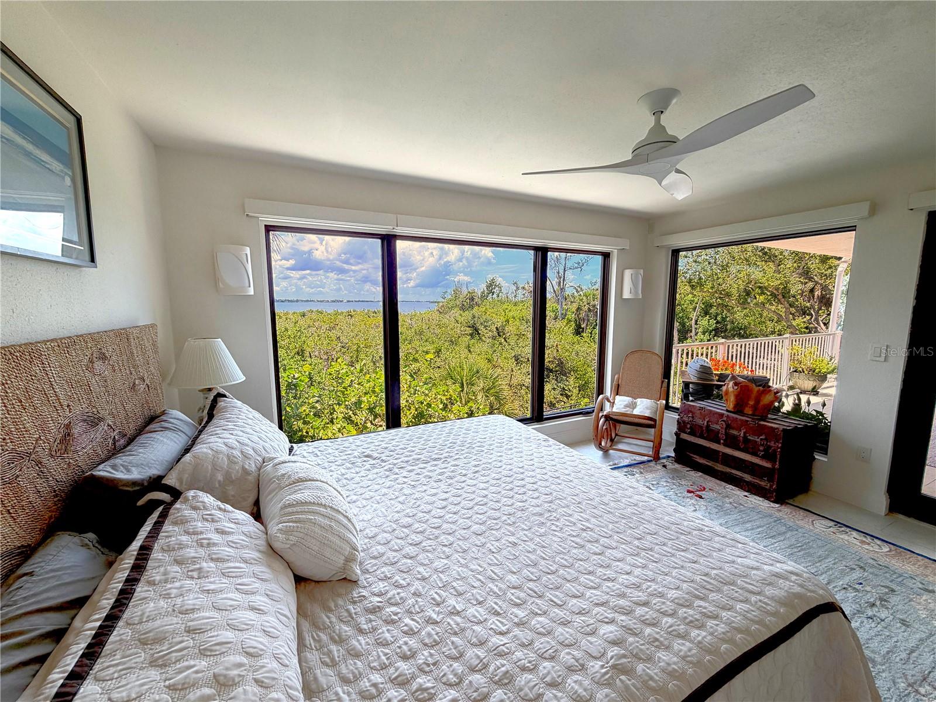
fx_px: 379
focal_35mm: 14
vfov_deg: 85.7
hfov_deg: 102.1
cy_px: 351
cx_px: 468
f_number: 2.2
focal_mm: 2.2
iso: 40
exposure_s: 1/220
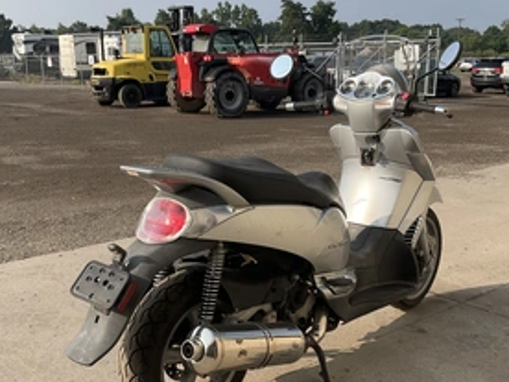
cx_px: 232
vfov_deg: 34.2
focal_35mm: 42
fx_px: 618
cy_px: 231
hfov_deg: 44.7
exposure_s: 1/1168
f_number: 1.8
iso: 25
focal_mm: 3
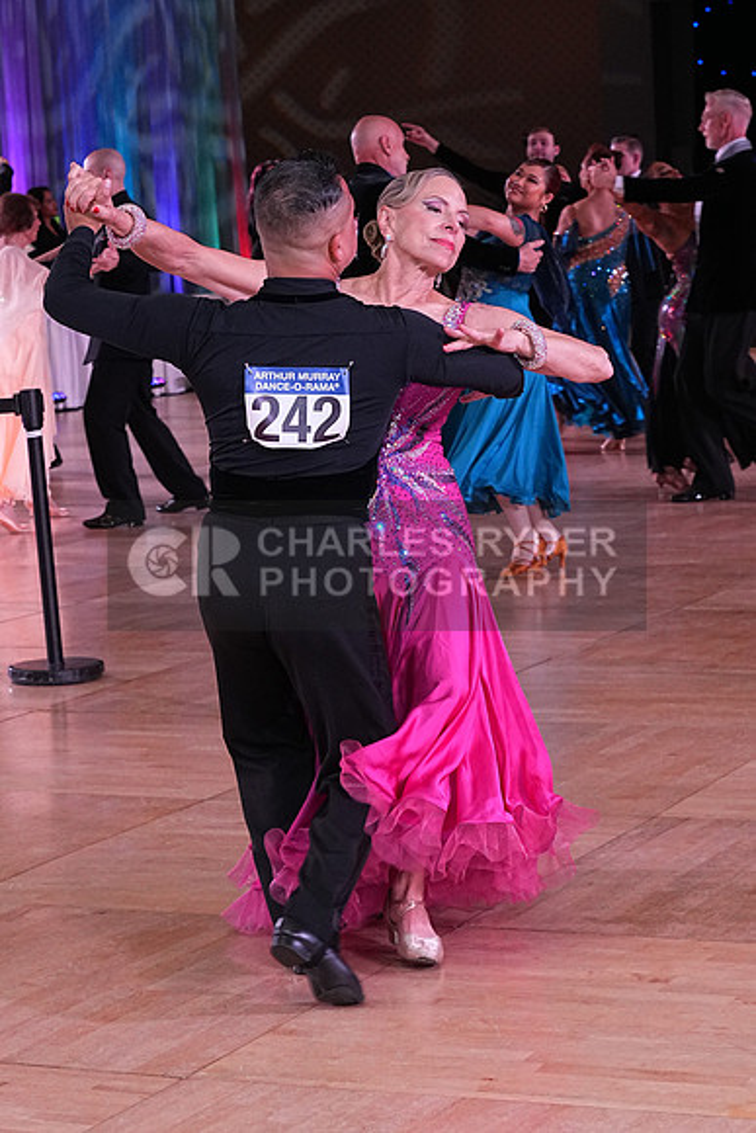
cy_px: 566
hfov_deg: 13.8
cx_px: 378
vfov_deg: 20.6
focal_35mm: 99
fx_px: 3116
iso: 2500
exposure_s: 1/250
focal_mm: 66
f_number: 8
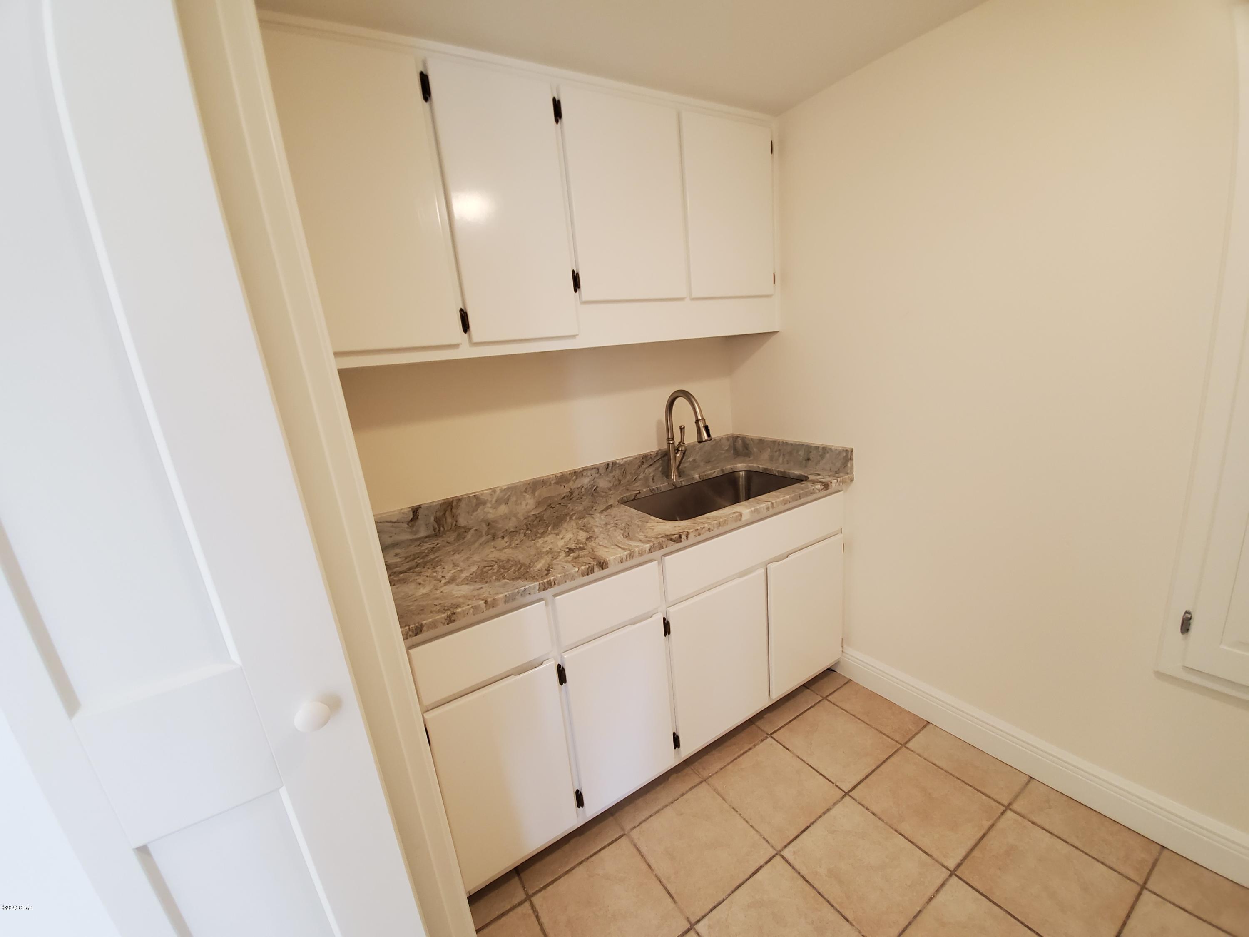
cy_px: 468
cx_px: 624
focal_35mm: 13
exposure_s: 1/60
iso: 200
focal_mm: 1.8
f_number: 2.2
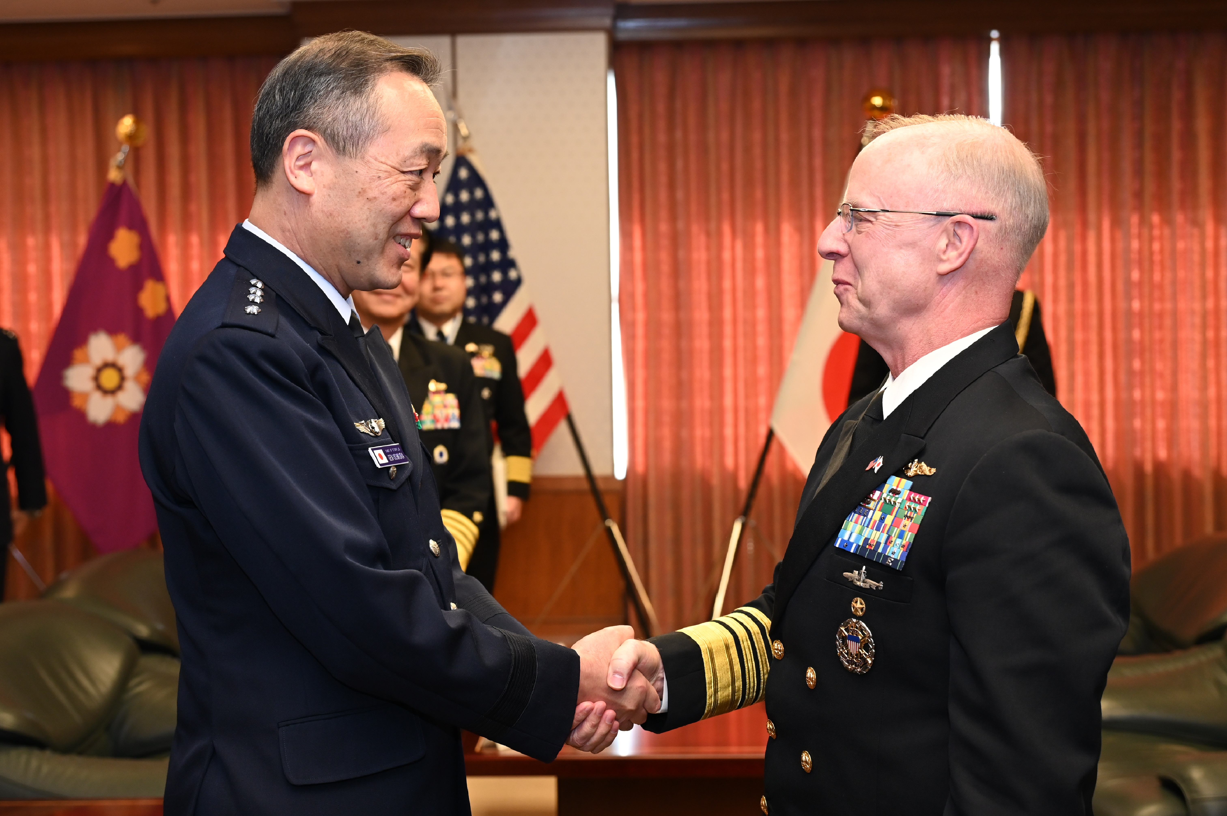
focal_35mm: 46
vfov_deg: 29.2
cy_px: 408
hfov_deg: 42.8
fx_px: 1567
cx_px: 614
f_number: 4
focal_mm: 46
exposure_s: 1/200
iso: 1250
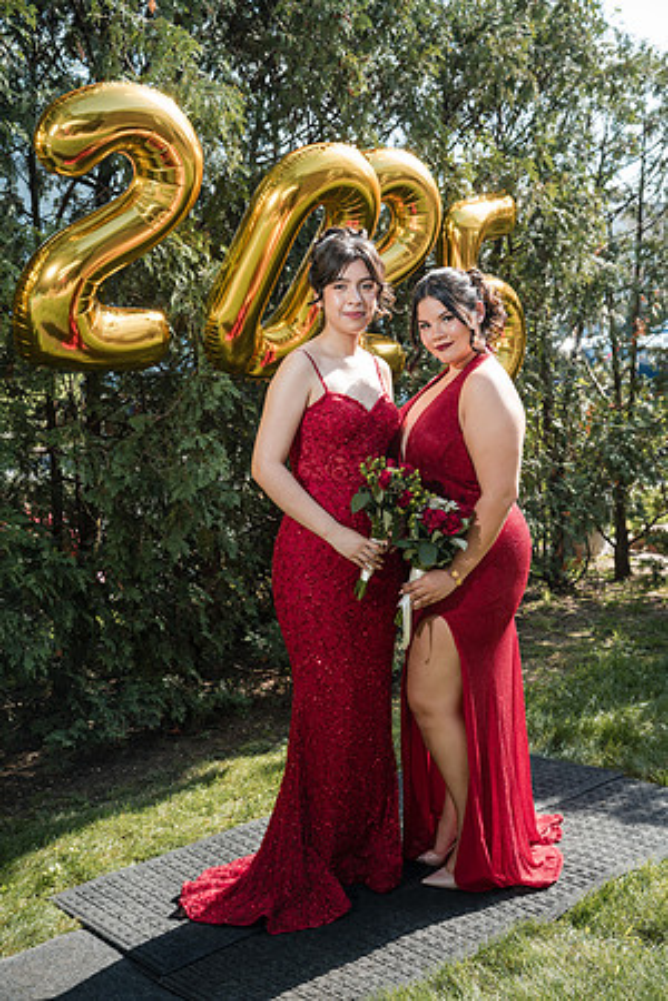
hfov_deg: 31.2
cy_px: 500
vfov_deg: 45.4
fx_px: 1197
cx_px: 334
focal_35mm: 43
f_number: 5
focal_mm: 43
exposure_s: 1/250
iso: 200
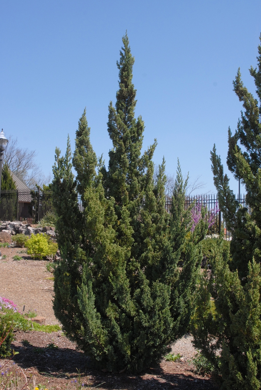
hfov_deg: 32.0
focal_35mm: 42
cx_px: 130
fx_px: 456
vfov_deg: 46.4
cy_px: 195
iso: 400
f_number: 10
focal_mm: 28
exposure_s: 1/350
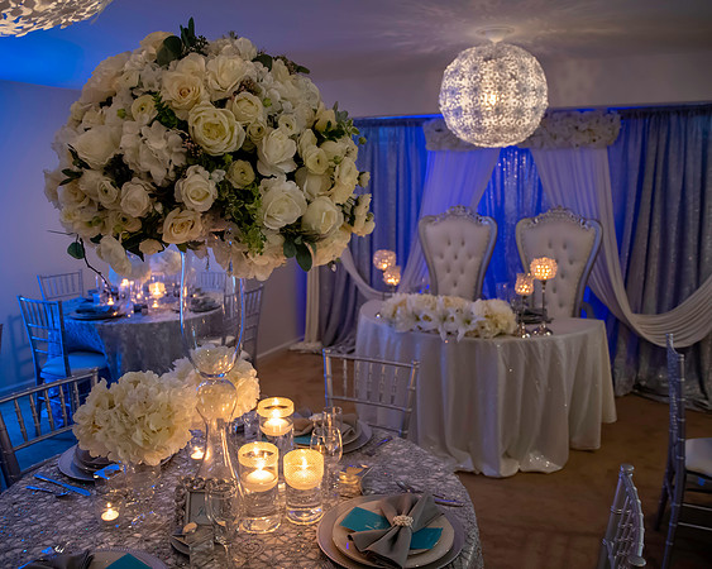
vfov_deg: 53.1
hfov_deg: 64.0
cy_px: 284
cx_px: 344
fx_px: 569
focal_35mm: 27
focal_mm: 16
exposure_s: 1/60
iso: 1800
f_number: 2.8
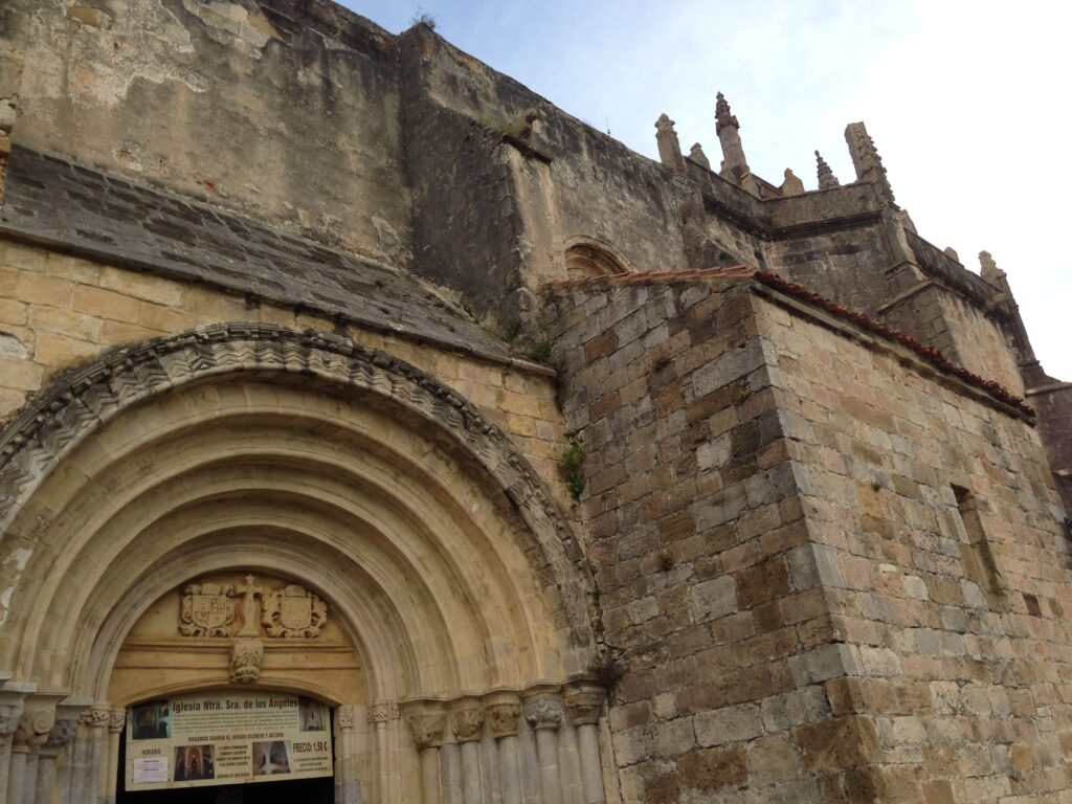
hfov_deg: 55.4
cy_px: 402
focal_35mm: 33
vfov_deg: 42.9
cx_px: 536
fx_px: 1022
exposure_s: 1/326
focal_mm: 4.12
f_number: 2.4
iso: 50
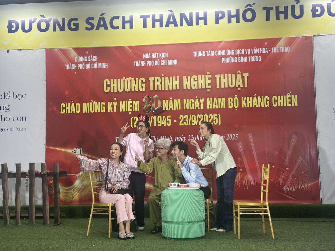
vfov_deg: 30.3
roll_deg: +1.0
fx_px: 465
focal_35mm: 48
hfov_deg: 39.7
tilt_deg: +4.5
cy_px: 126
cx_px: 168
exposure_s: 1/114
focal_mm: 6.86
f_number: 1.78
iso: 100
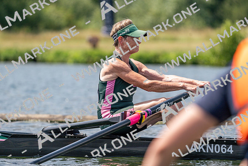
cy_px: 83
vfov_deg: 3.7
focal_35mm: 376
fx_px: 2591
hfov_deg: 5.5
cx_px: 124
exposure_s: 1/1600
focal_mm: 376
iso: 250
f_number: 6.3
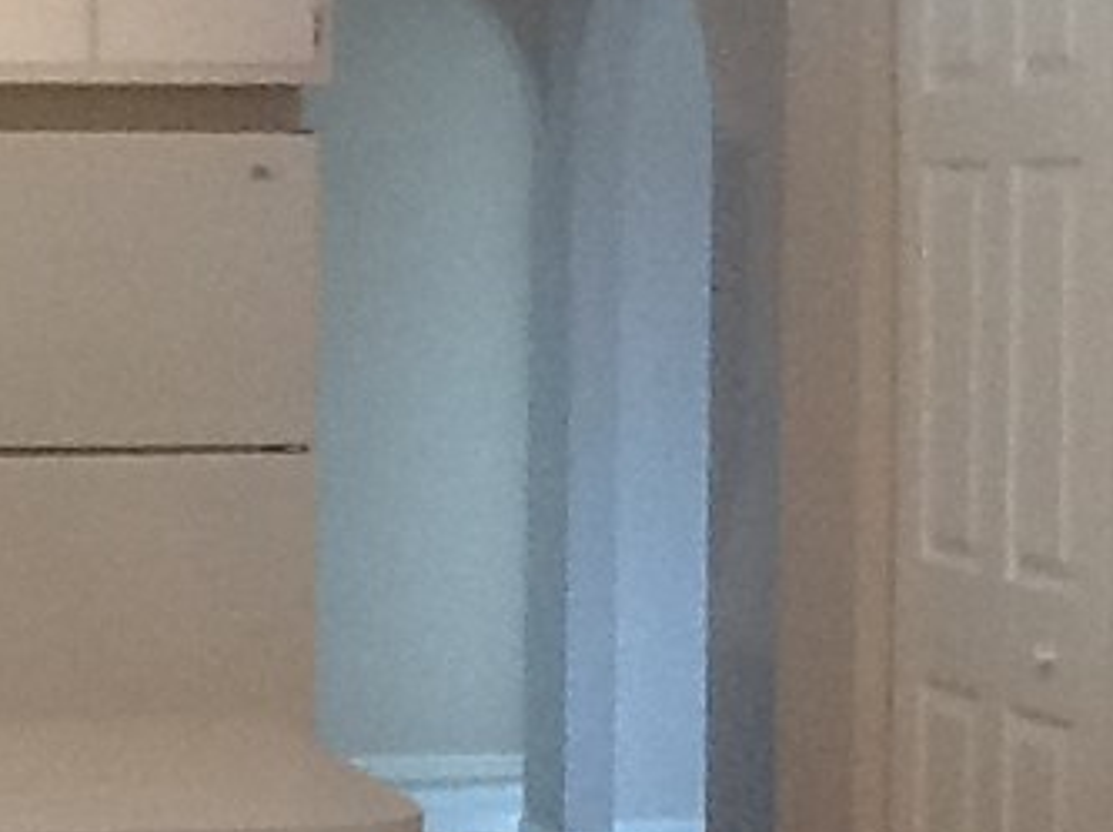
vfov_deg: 11.6
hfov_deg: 15.3
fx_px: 4079
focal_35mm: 127
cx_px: 47
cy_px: 424
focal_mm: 2.03
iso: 100
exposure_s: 1/30
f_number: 2.4
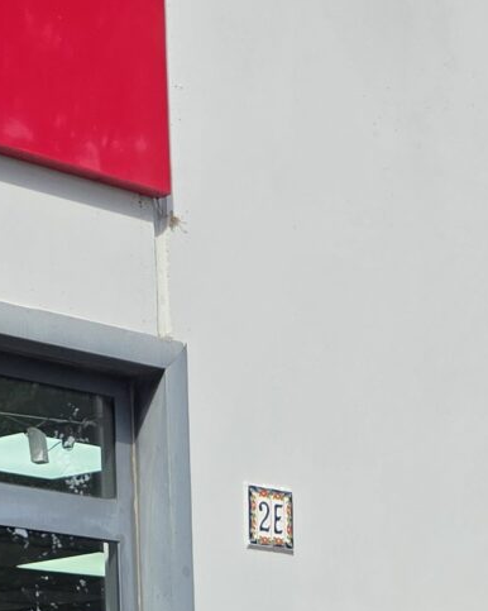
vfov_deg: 13.8
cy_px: 1212
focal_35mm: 119
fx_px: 2150
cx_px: 434
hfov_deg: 12.9
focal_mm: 6.3
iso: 80
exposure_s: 1/2186
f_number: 1.7
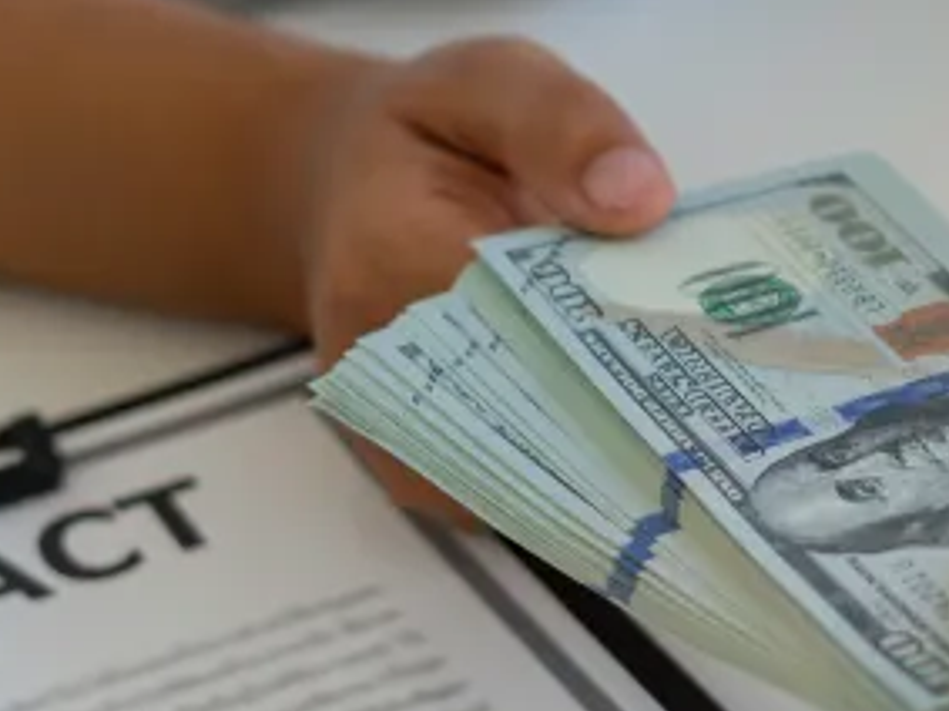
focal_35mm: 170
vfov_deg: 8.7
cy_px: 189
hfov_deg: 11.5
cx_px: 1050
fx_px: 4659
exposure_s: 1/100
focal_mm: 50
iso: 100
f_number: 2.8
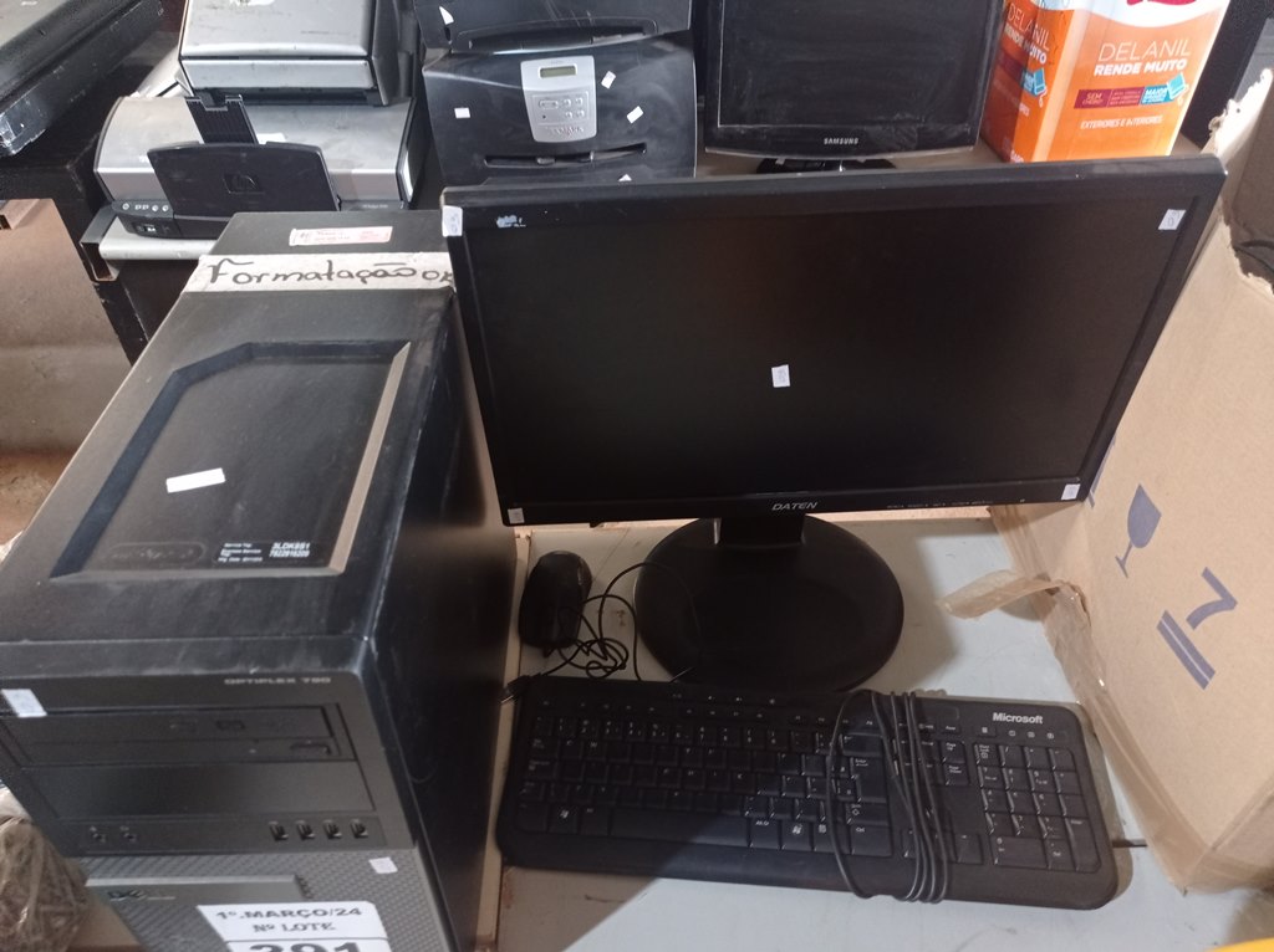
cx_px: 637
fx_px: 1030
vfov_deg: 49.7
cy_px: 476
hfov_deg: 63.5
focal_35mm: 28
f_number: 1.79
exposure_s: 1/20
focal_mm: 4.7
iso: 747
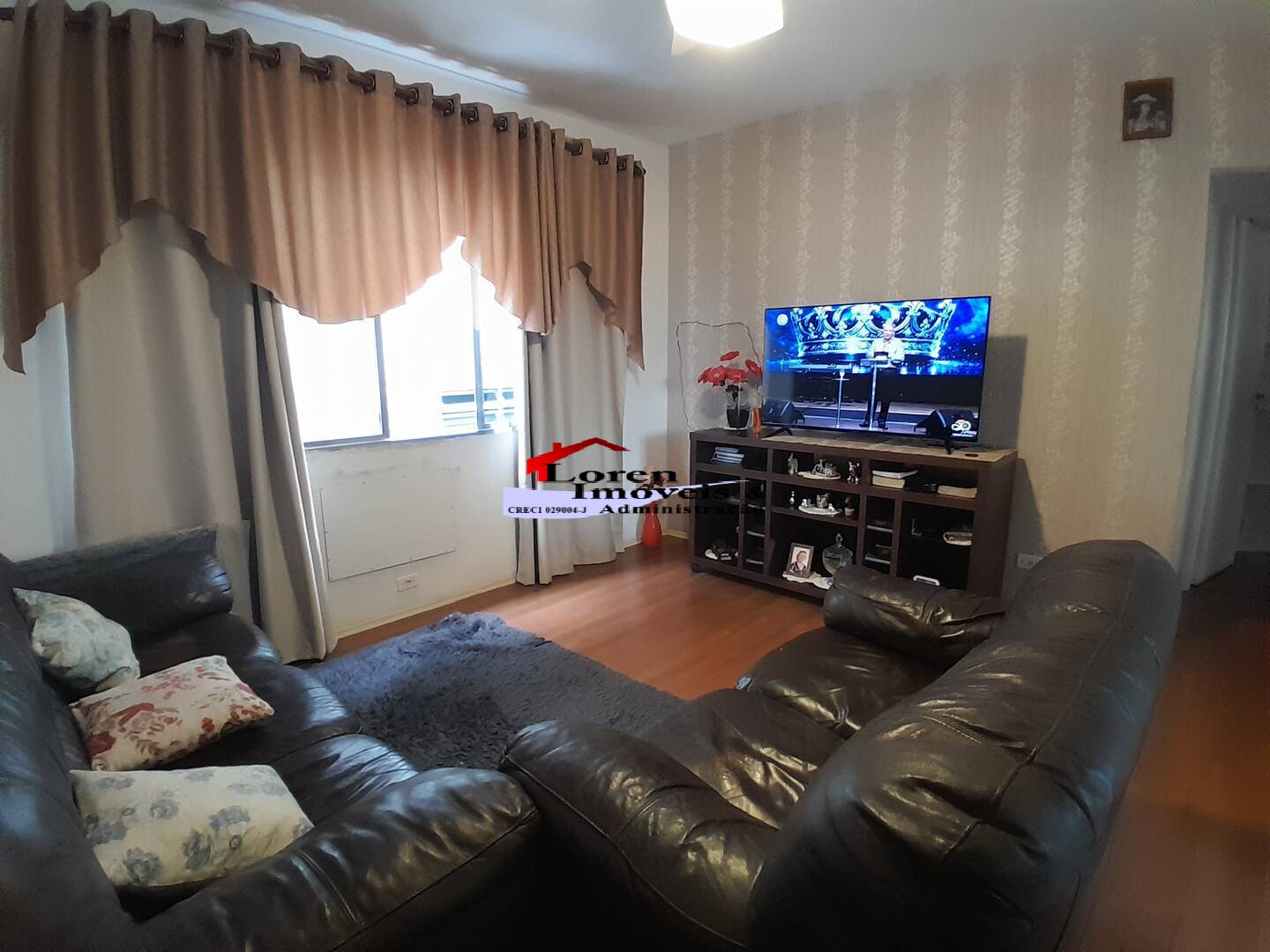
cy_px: 476
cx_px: 635
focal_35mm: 17
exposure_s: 1/24
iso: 250
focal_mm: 1.46
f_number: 2.2
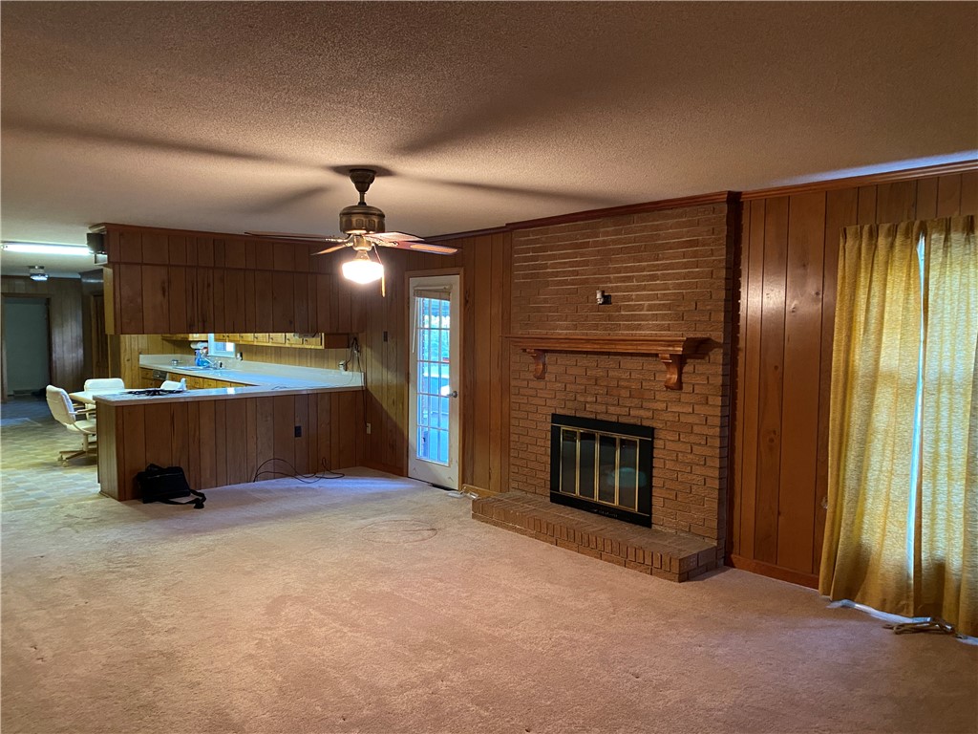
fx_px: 735
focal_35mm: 26
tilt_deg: -3.5
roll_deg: -0.6
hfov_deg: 67.3
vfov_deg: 53.1
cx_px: 489
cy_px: 367
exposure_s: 1/30
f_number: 1.8
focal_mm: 4.25
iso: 500
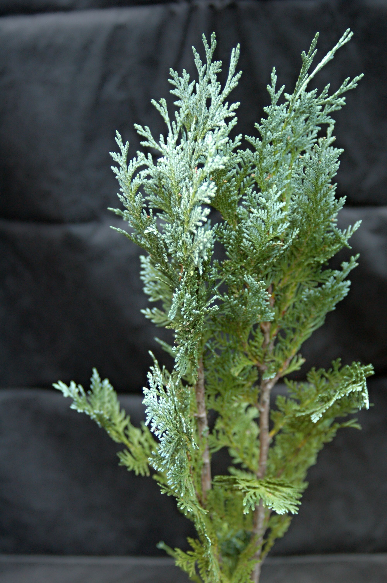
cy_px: 292
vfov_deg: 37.9
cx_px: 194
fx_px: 848
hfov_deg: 25.7
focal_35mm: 52
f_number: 3.8
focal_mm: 35
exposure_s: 1/125
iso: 640
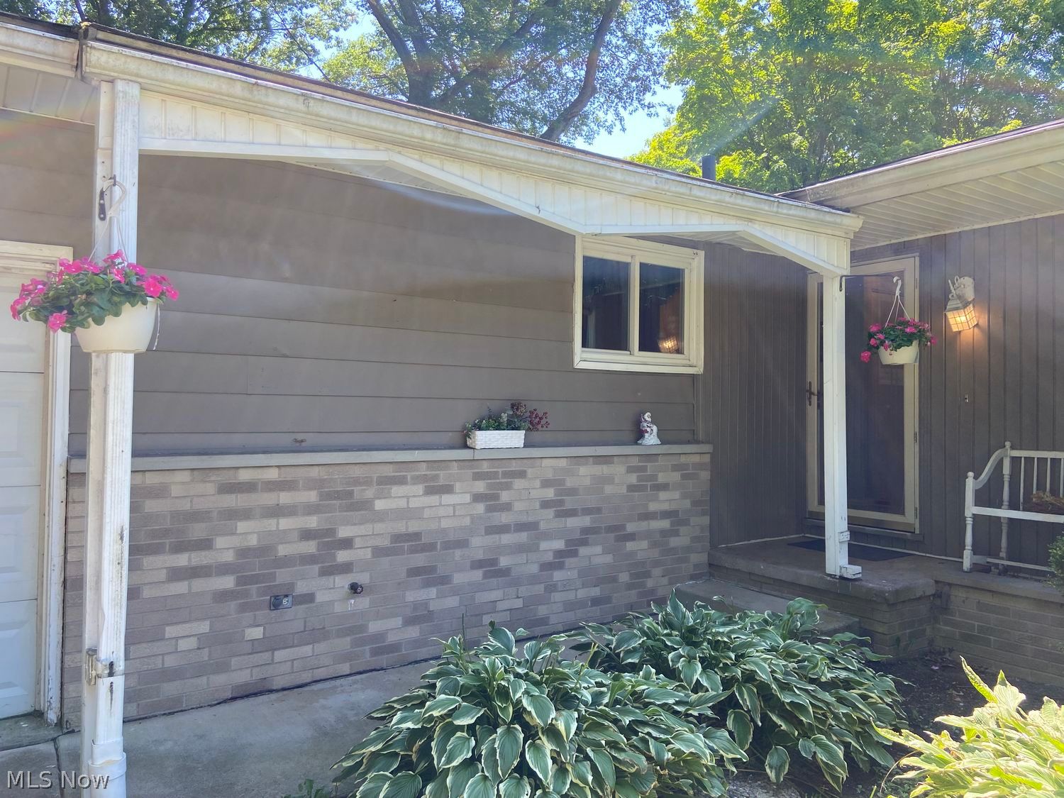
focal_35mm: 26
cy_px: 399
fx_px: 799
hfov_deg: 67.3
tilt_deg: +0.6
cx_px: 532
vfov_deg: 53.1
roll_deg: -0.5
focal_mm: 4.25
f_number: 1.8
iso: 32
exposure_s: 1/350
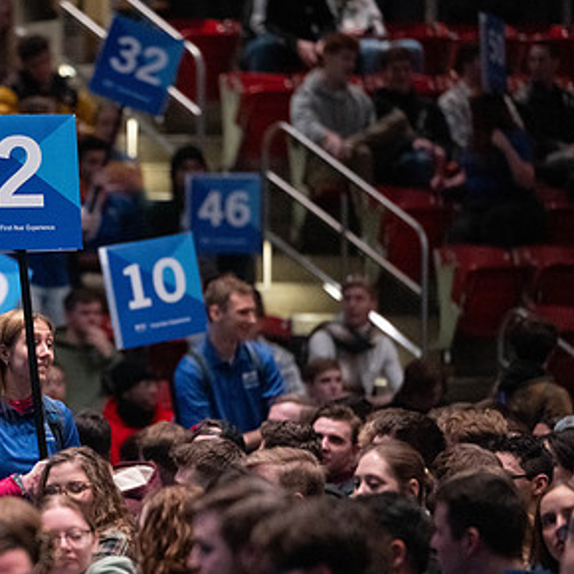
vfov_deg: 5.7
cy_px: 341
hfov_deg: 5.7
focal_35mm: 306
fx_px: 5741
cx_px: 49
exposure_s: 1/320
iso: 6400
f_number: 2.8
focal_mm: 180
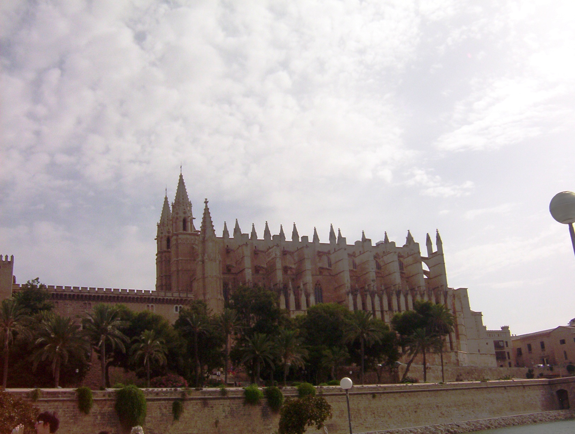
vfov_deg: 39.8
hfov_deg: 51.2
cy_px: 217
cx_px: 288
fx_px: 599
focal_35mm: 36
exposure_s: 1/1701
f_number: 5.24
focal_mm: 5.54
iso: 100
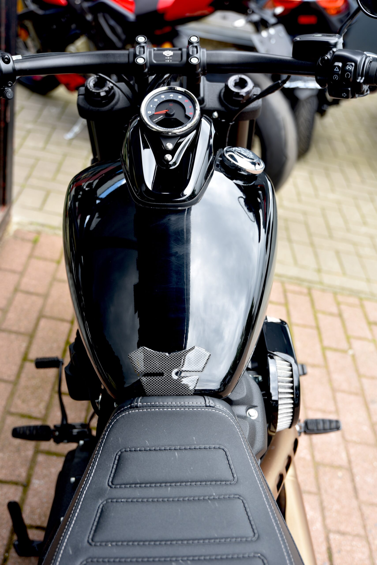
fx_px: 690
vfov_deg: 44.5
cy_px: 282
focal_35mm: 44
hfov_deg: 30.5
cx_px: 188
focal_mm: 44
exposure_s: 1/60
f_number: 3.5
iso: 100
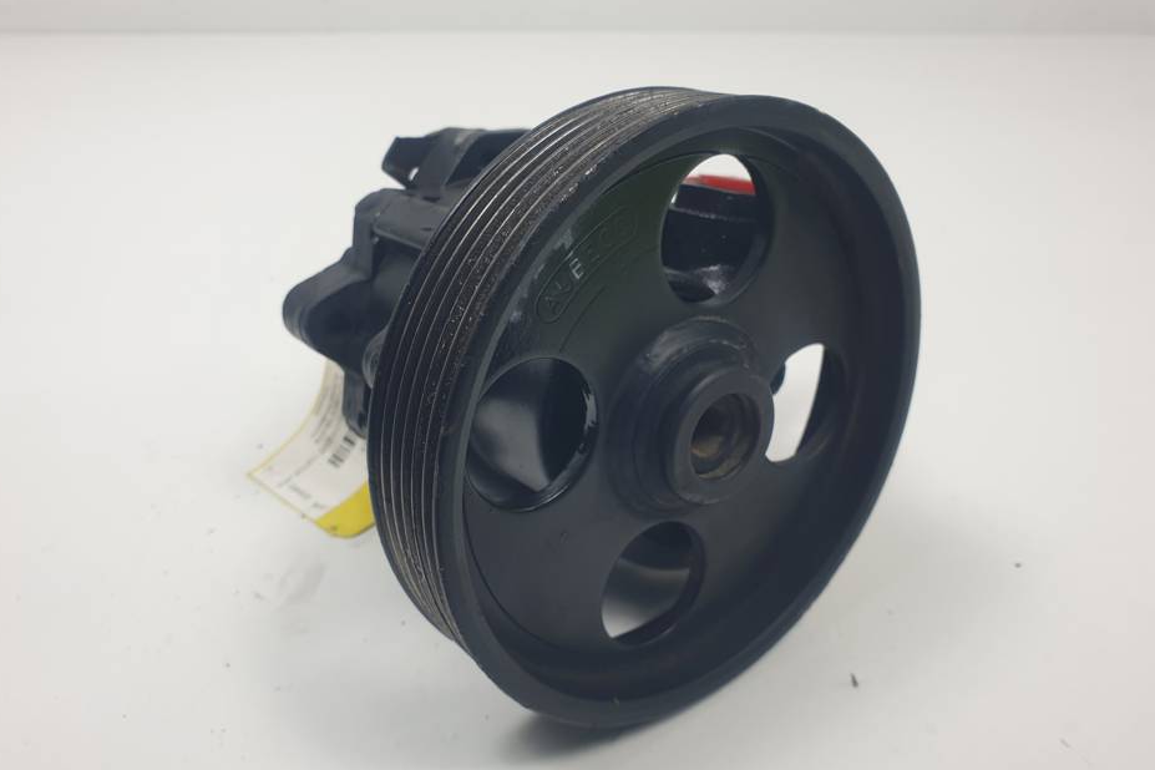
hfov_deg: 65.5
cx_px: 579
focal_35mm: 28
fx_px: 898
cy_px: 424
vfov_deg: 46.3
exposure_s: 1/212
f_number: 2.4
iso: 50
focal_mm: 4.3
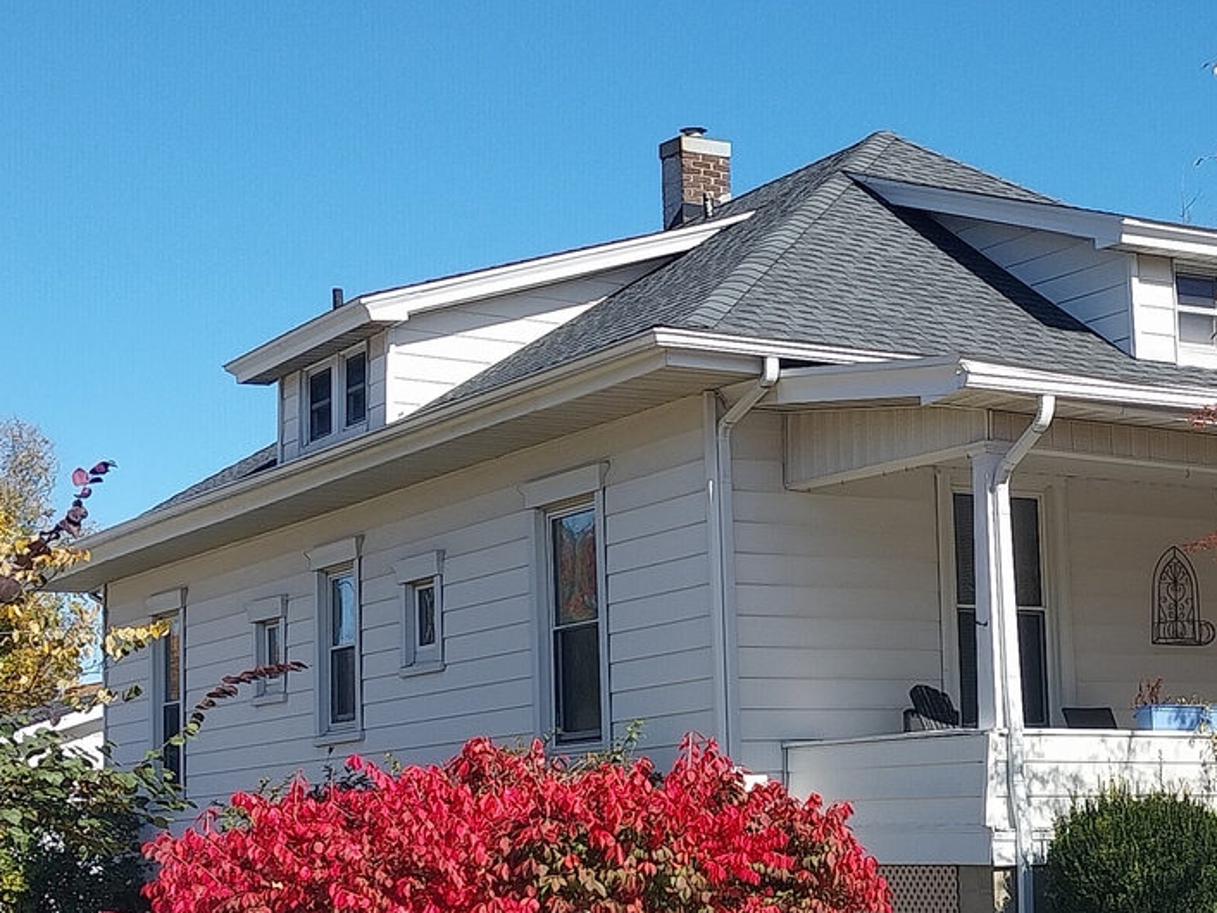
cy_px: 667
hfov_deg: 34.6
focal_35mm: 53
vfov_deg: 27.2
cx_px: 1031
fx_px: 1864
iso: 20
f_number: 1.8
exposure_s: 1/704
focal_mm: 4
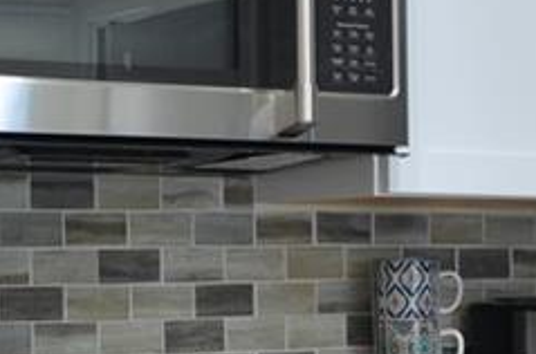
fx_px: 2688
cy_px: 369
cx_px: 967
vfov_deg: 7.5
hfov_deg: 10.7
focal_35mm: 181
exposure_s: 1/13
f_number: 3.5
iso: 100
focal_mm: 18
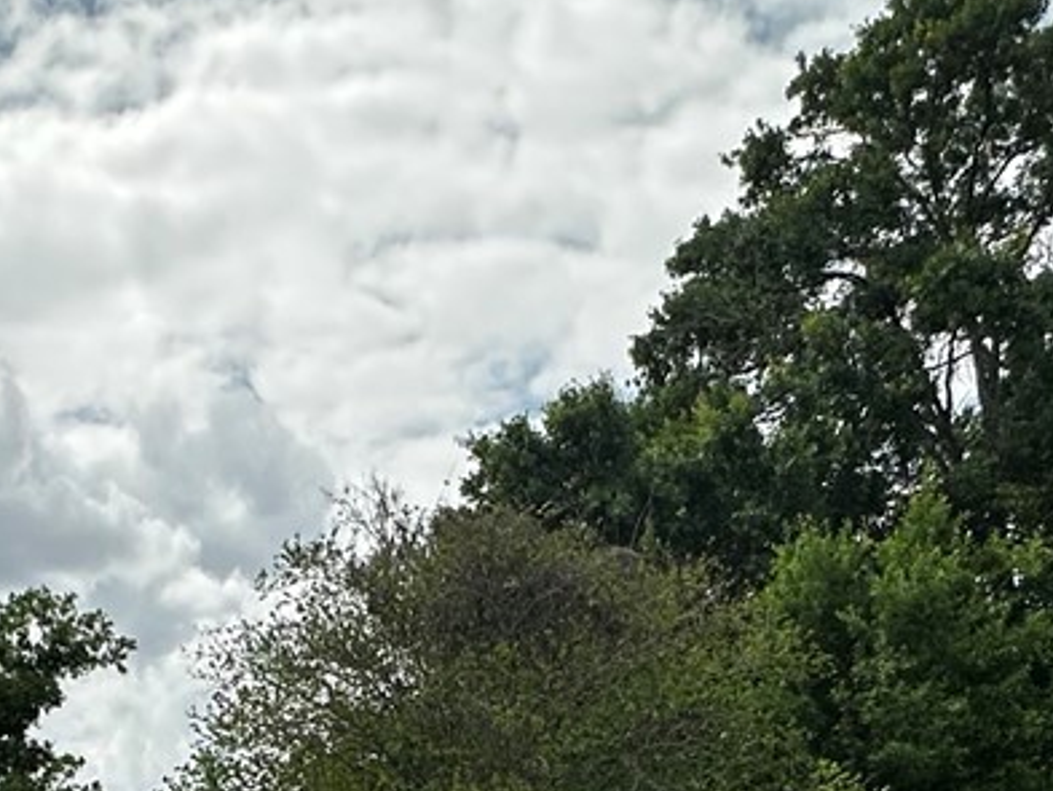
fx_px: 1734
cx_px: 182
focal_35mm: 57
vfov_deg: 21.2
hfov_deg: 32.7
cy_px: 1223
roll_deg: -0.6
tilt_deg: -4.9
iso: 50
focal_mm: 2.22
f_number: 2.2
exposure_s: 1/2092
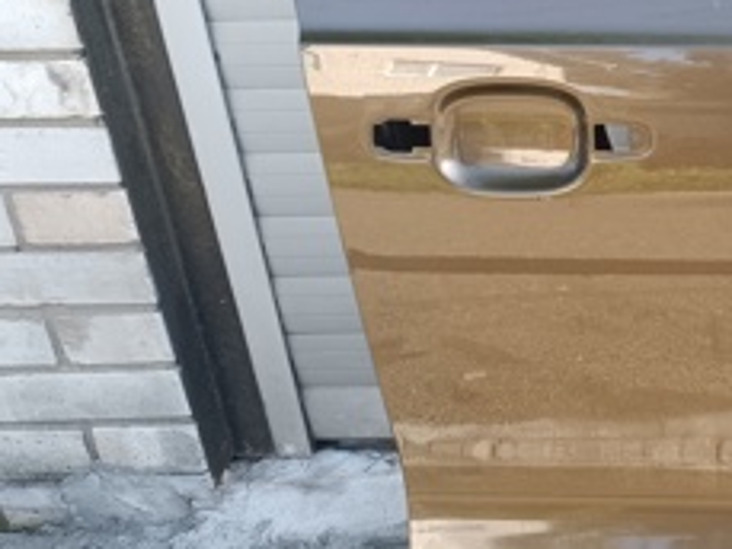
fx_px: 1418
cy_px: 78
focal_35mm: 67
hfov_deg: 25.5
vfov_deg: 21.6
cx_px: 911
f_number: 1.65
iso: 123
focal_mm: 6.14
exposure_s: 1/100
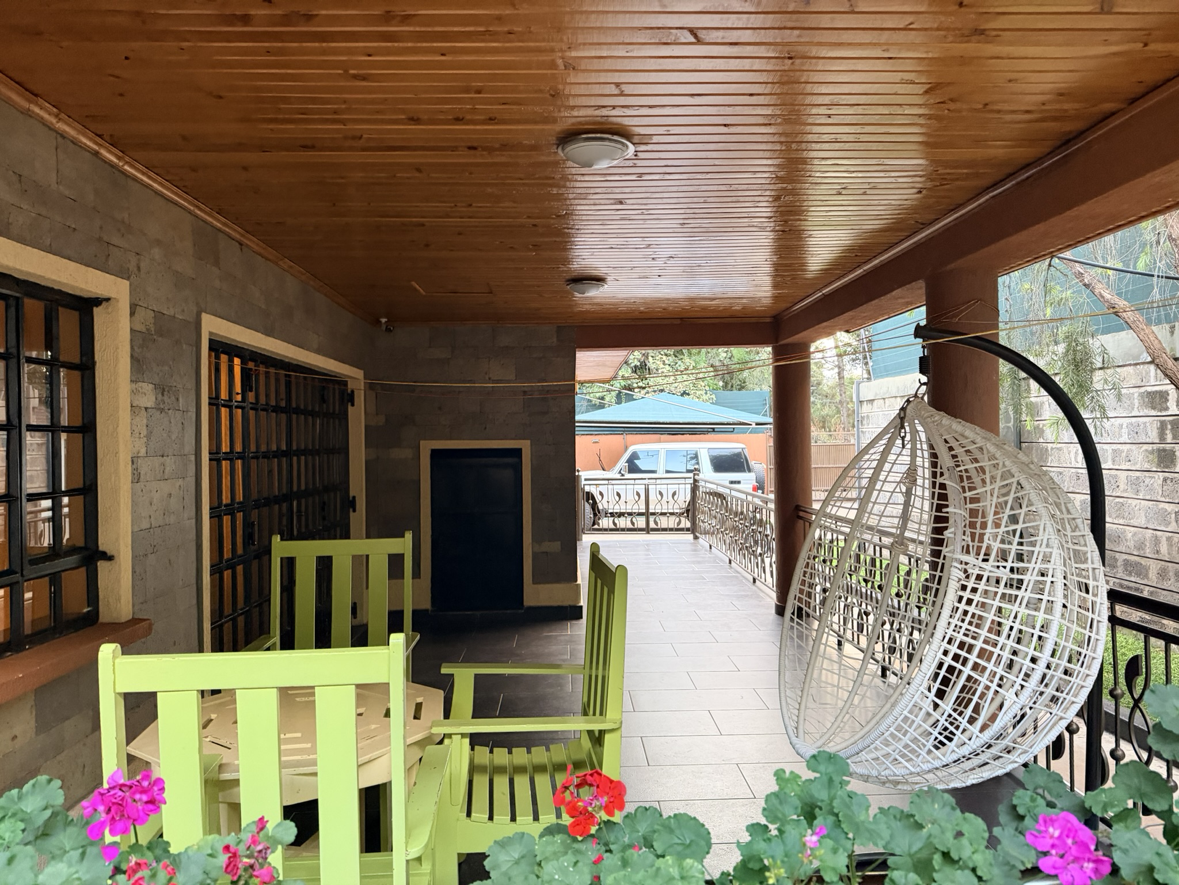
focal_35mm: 24
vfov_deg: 56.8
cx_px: 590
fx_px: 817
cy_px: 442
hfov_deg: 71.6
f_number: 1.78
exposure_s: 1/60
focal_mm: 6.76
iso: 640
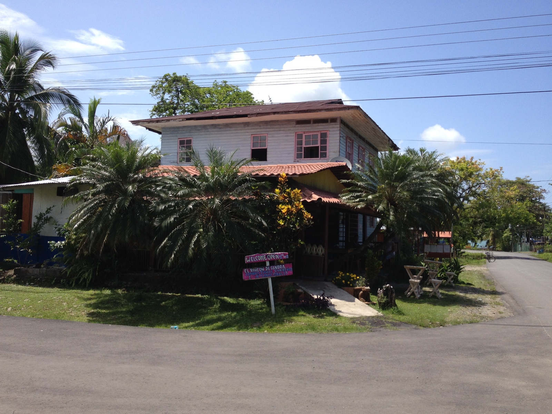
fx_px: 558
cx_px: 276
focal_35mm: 35
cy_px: 207
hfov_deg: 52.6
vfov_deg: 40.7
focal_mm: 4.28
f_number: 2.4
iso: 50
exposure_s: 1/1534
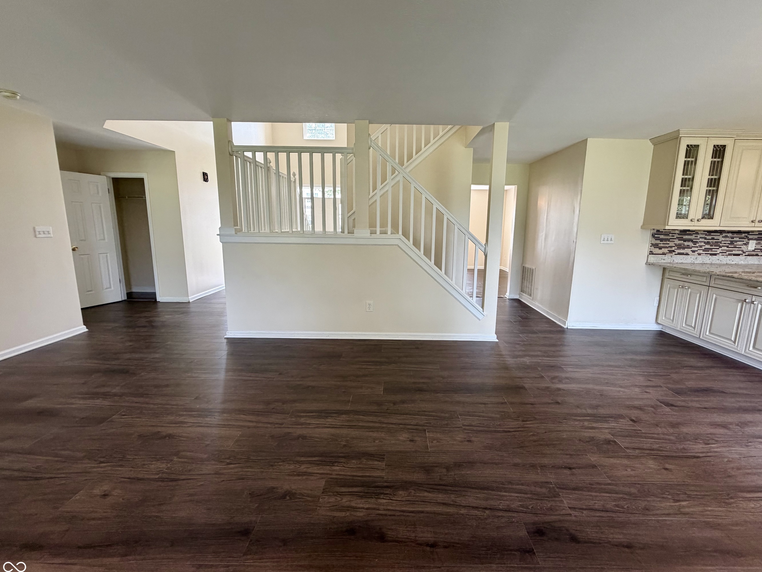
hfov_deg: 98.1
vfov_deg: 81.7
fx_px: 330
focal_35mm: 15
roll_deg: +0.2
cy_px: 279
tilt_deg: -9.0
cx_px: 399
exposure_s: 1/120
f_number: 2.2
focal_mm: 2.22
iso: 250
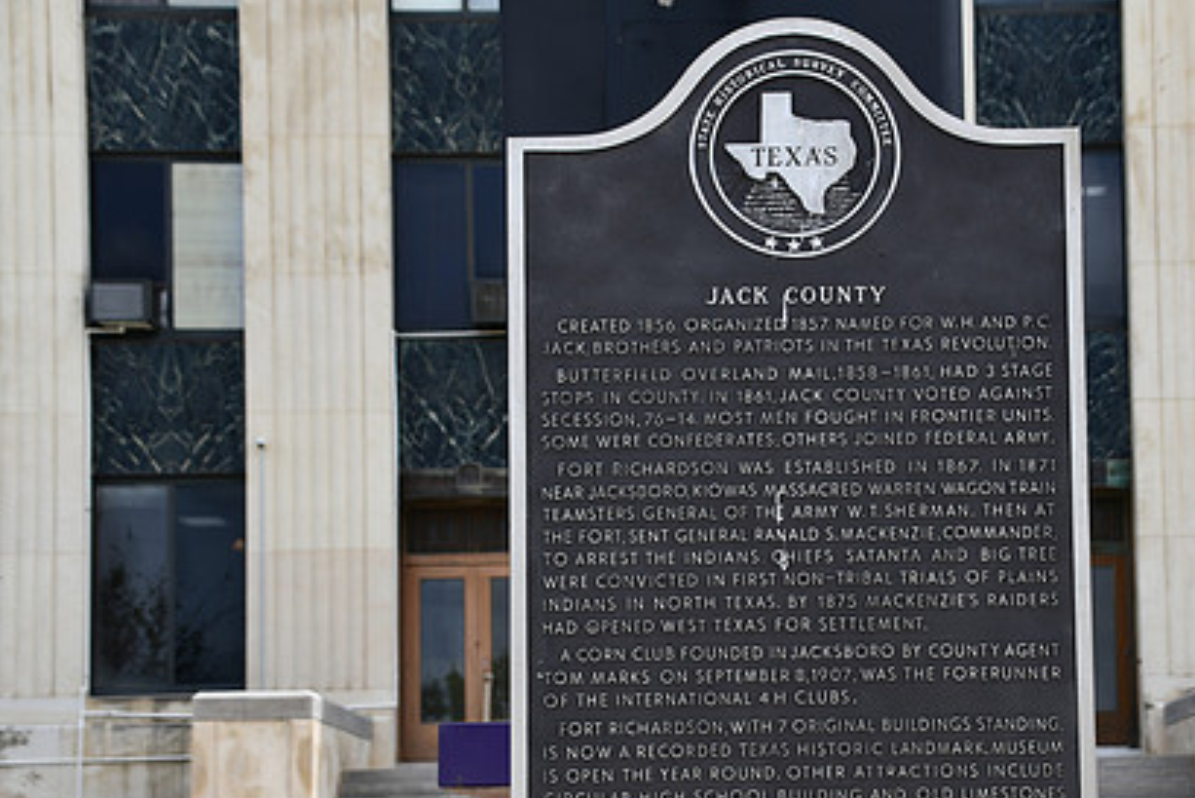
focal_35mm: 102
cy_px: 495
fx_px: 3387
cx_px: 815
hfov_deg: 19.9
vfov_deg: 13.4
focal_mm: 48
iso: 100
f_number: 8
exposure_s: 1/250
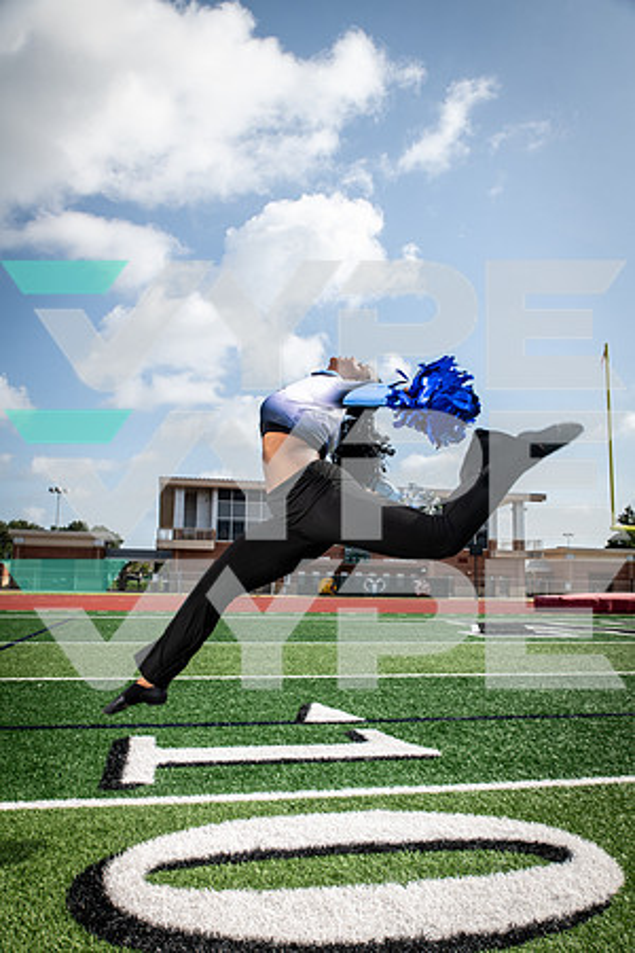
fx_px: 794
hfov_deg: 43.6
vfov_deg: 61.9
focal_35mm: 30
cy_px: 476
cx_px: 318
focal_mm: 30
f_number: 7.1
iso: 125
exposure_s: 1/400
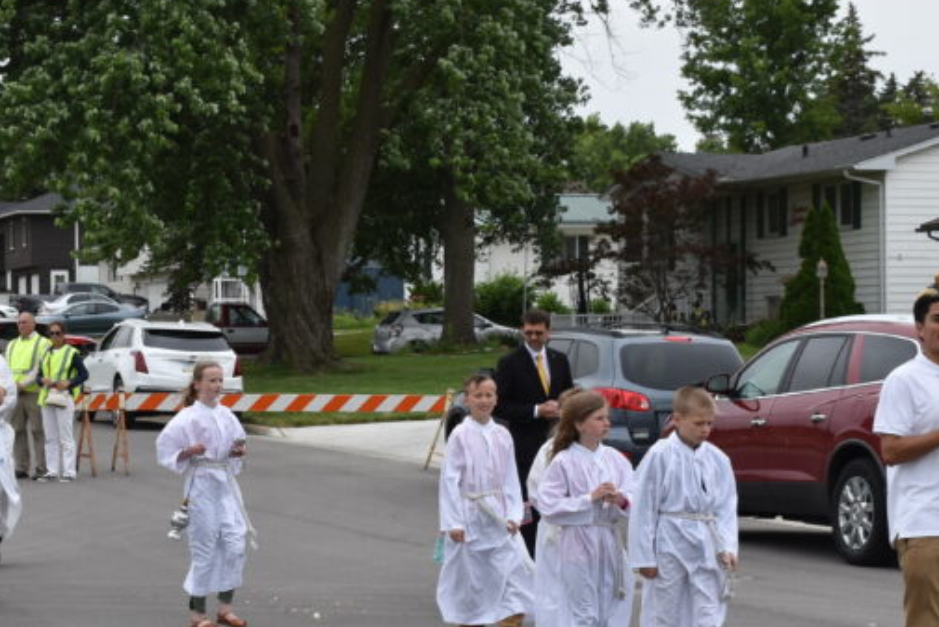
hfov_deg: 18.4
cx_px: 311
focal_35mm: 111
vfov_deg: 12.3
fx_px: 2896
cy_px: 494
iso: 180
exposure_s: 1/250
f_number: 8
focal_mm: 34
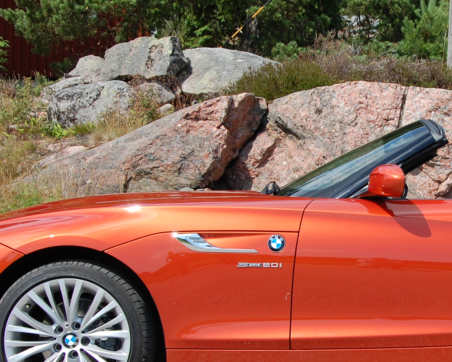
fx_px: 1365
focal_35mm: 102
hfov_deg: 18.5
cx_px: 391
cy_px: 242
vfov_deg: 15.1
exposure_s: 1/320
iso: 200
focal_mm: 30
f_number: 9
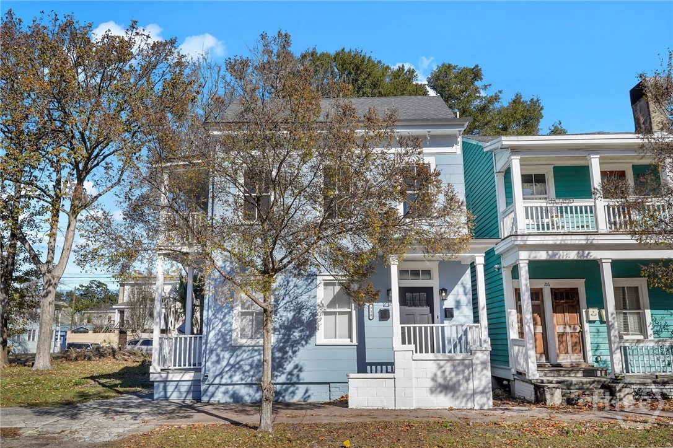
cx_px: 336
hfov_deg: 63.7
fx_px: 542
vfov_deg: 44.9
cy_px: 224
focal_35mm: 29
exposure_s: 1/1000
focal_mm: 29
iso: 320
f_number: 9
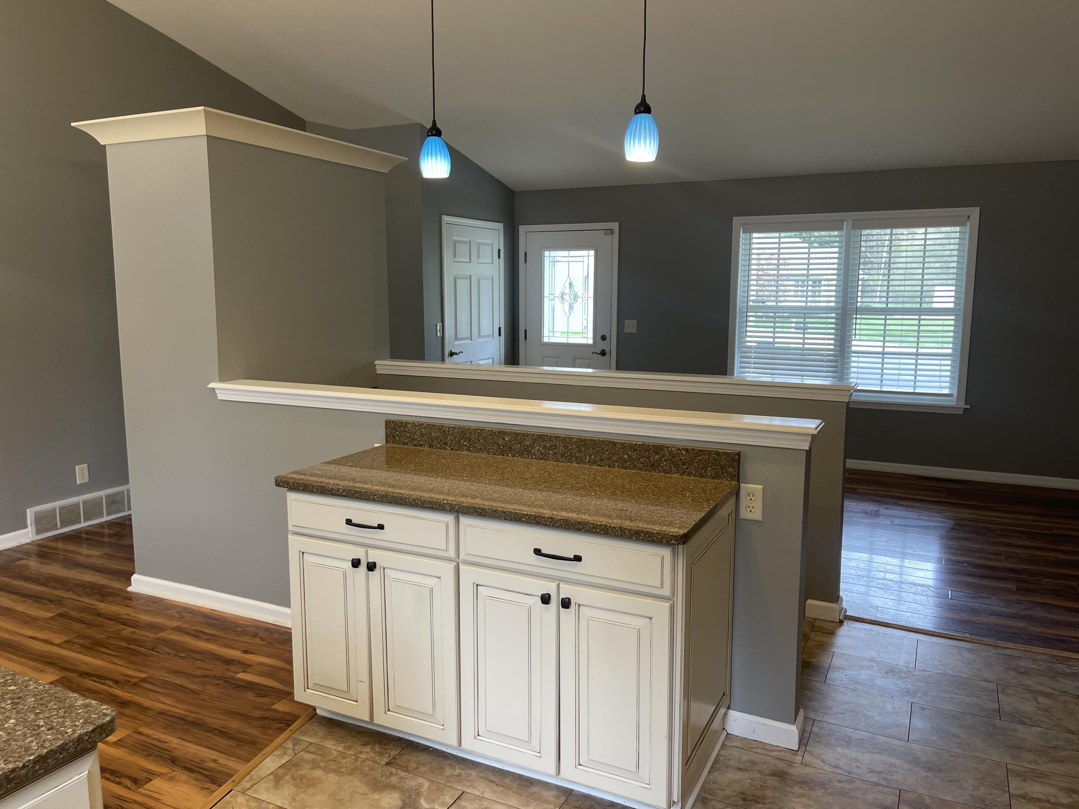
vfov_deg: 54.9
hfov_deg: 69.4
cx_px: 540
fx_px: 779
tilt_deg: -8.4
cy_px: 404
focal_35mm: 25
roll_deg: -1.1
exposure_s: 1/120
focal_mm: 5.1
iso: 125
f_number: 1.6
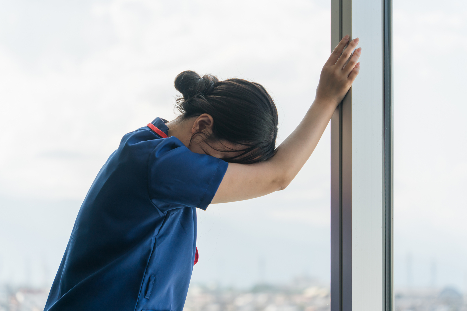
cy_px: 156
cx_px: 234
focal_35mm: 104
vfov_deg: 13.2
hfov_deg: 19.6
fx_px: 1349
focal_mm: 104
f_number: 5
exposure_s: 1/500
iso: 100
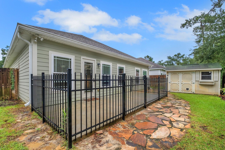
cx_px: 112
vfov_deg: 77.3
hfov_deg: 100.4
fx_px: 94
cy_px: 75
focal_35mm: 15
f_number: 8
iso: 400
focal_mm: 10
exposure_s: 1/1250
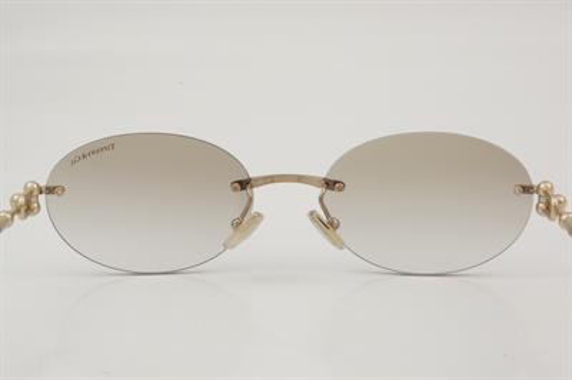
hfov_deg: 24.6
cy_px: 190
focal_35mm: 82
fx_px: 1310
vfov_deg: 16.5
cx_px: 286
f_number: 32
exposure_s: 1/3
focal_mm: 55
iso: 100
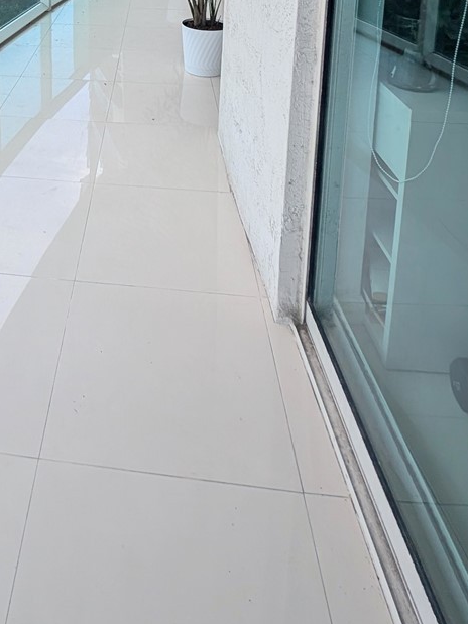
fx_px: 559
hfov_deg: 42.7
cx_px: 73
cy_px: -52
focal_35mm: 31
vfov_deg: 45.1
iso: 42
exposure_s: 1/1773
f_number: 1.95
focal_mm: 2.23
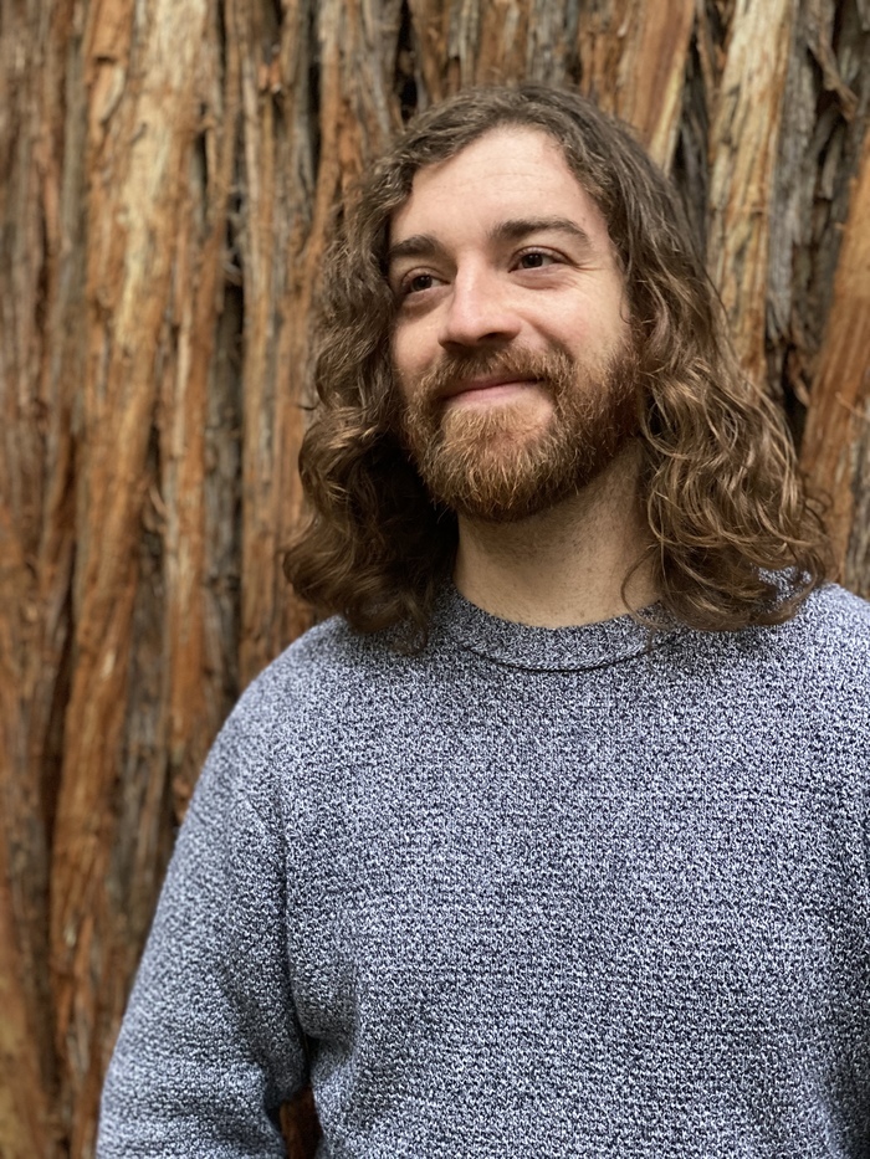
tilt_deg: -1.9
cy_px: 580
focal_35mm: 52
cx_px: 435
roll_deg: -0.9
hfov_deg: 28.0
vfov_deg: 36.8
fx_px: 1742
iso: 400
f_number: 2
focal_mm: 6
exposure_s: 1/32
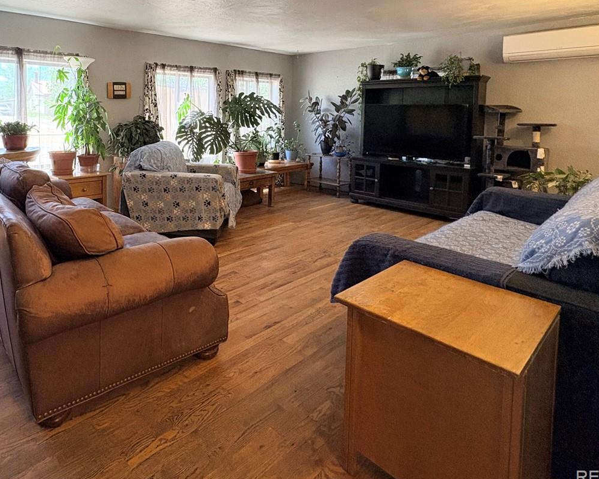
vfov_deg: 60.2
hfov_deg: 72.4
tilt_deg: -2.5
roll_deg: -0.4
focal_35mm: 22
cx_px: 192
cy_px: 128
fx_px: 390
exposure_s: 1/120
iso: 400
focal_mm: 2.22
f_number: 2.2
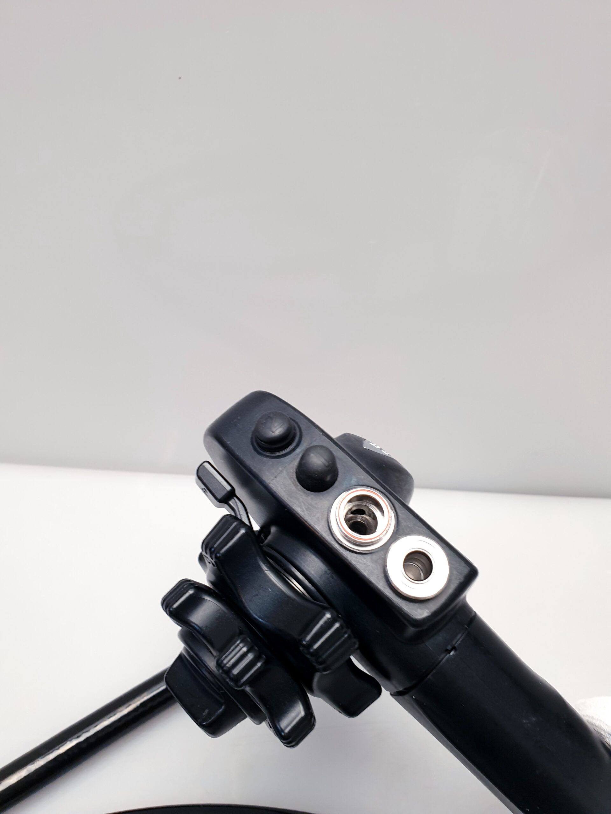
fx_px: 612
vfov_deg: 67.3
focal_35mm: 26
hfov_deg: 53.1
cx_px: 306
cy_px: 407
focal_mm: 4.3
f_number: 2.4
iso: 80
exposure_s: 1/50
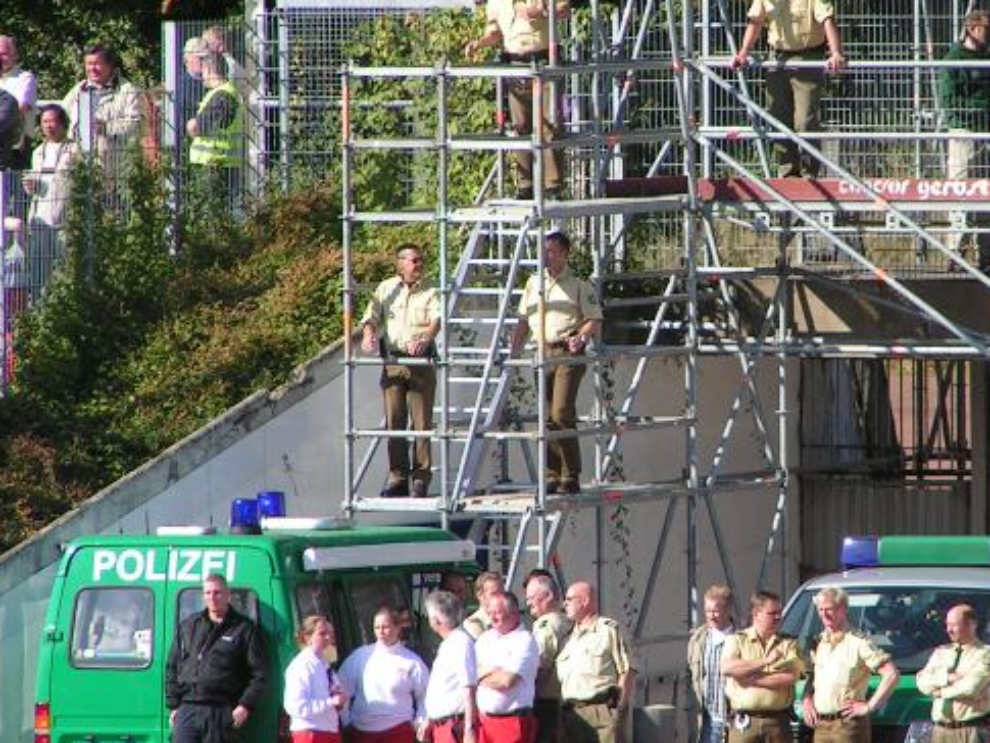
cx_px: 688
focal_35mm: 627
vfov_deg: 2.4
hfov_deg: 3.2
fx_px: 17936
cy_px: 292
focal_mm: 58
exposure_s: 1/500
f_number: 4.5
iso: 50
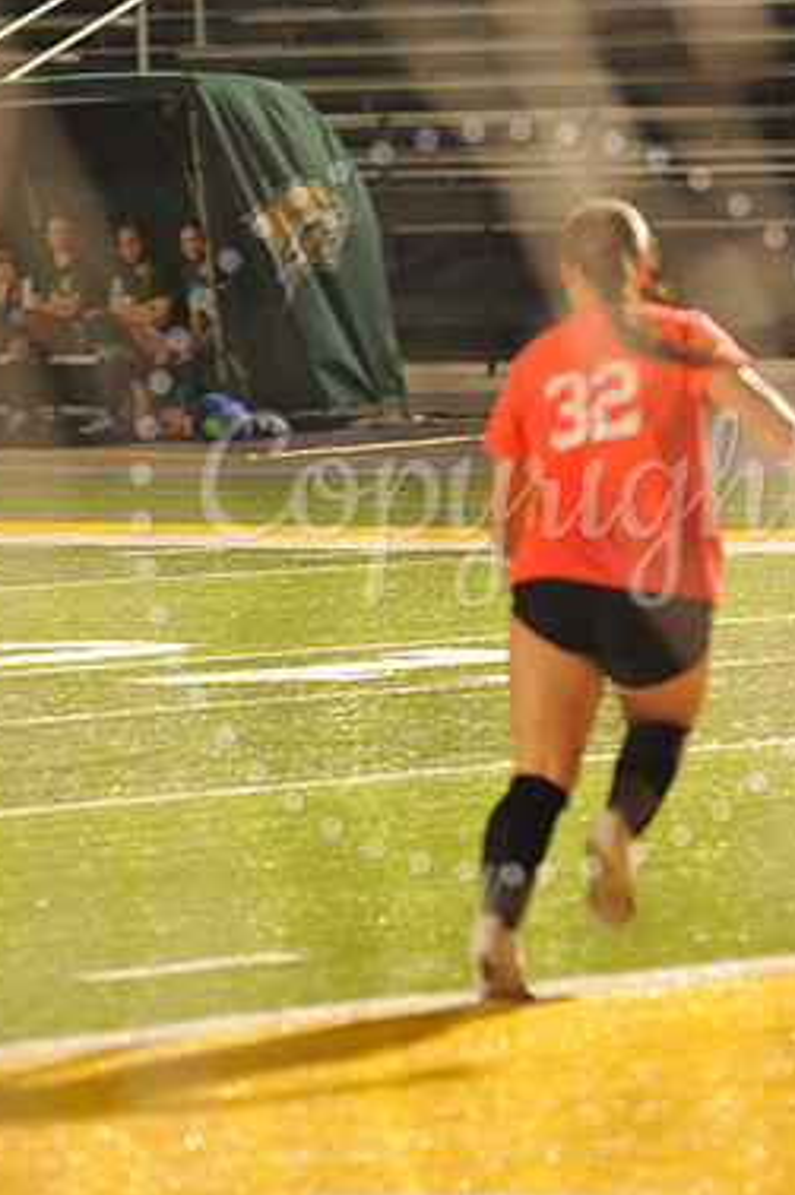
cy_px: 498
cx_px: 513
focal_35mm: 308
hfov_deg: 4.5
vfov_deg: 6.7
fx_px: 10211
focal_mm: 200
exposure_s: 1/160
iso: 4000
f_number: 4.5
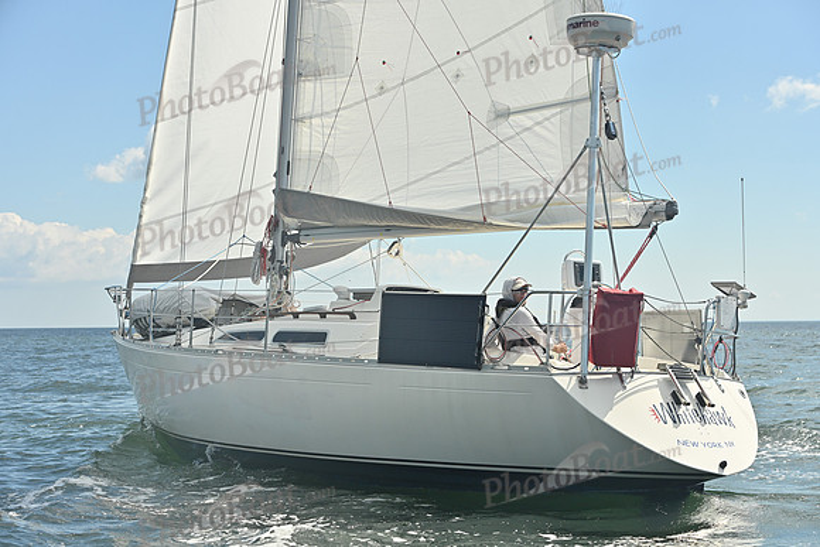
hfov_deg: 28.8
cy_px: 274
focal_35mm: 70
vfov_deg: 19.5
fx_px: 1595
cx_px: 410
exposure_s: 1/1600
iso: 320
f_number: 7.1
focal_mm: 70
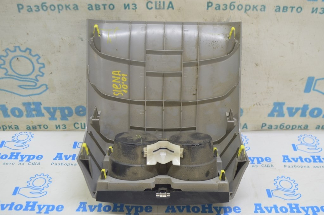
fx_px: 378
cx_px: 162
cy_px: 108
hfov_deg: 46.4
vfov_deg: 31.8
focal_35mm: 42
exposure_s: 1/20
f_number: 5.6
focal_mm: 28
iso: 400
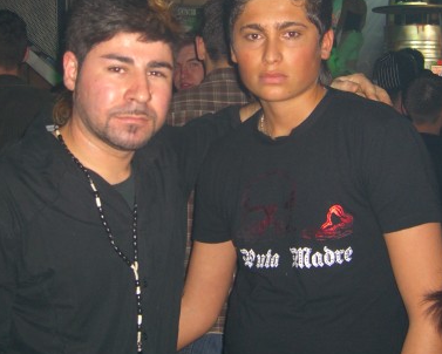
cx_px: 198
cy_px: 128
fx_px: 772
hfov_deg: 31.9
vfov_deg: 25.7
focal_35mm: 59
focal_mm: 7.9
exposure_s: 1/60
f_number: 2.8
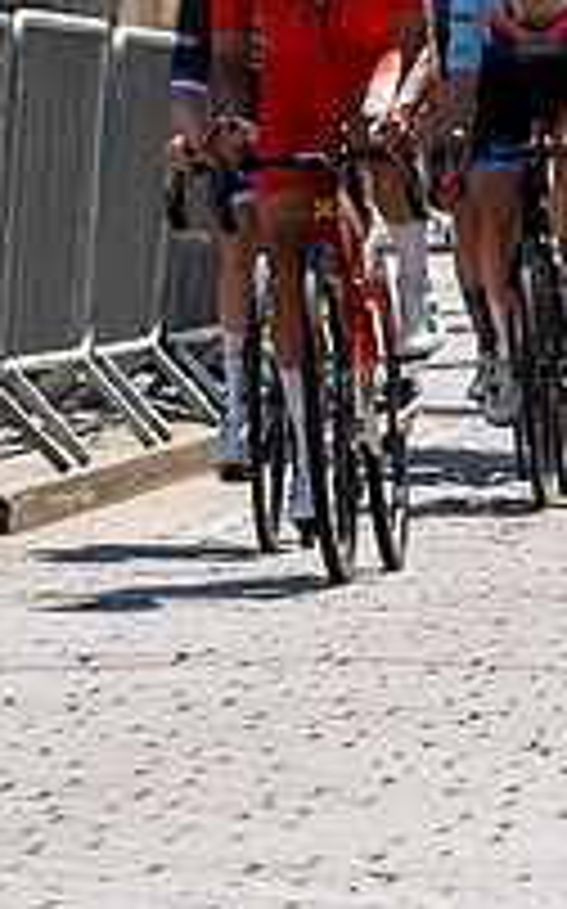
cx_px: -498
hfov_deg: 3.1
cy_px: -114
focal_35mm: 419
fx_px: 10374
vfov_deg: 5.0
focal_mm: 75
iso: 160
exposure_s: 1/800
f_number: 5
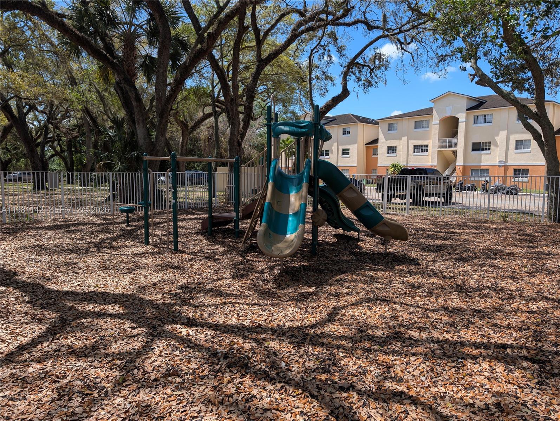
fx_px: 389
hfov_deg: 71.5
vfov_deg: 56.9
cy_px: 210
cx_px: 280
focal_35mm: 24
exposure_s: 1/915
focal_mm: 6.9
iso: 22
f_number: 1.68
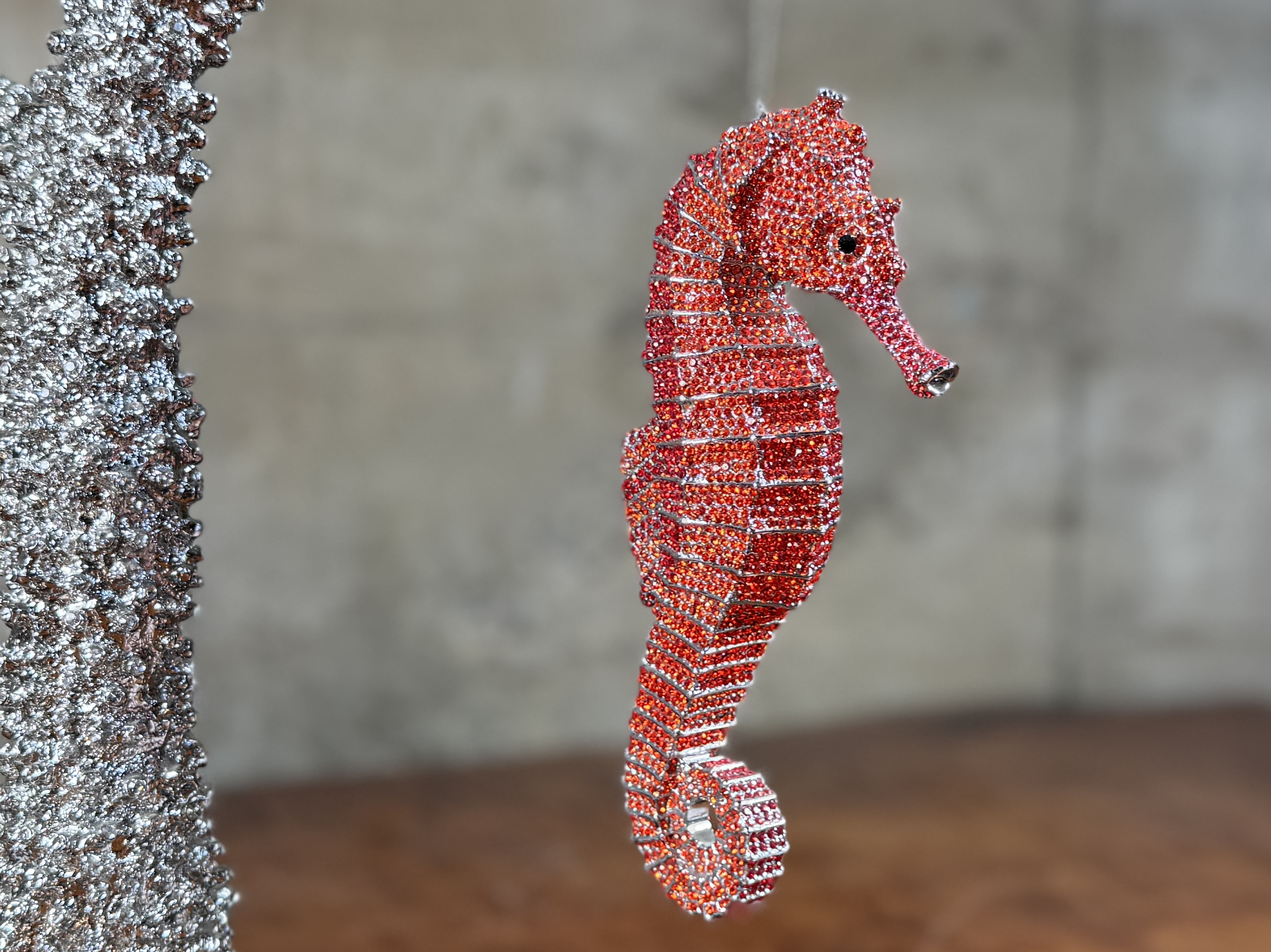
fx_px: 881
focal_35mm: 24
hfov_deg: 71.6
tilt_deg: -6.2
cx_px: 636
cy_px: 476
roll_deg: -1.9
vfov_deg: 56.8
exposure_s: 1/120
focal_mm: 6.76
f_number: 1.78
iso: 50
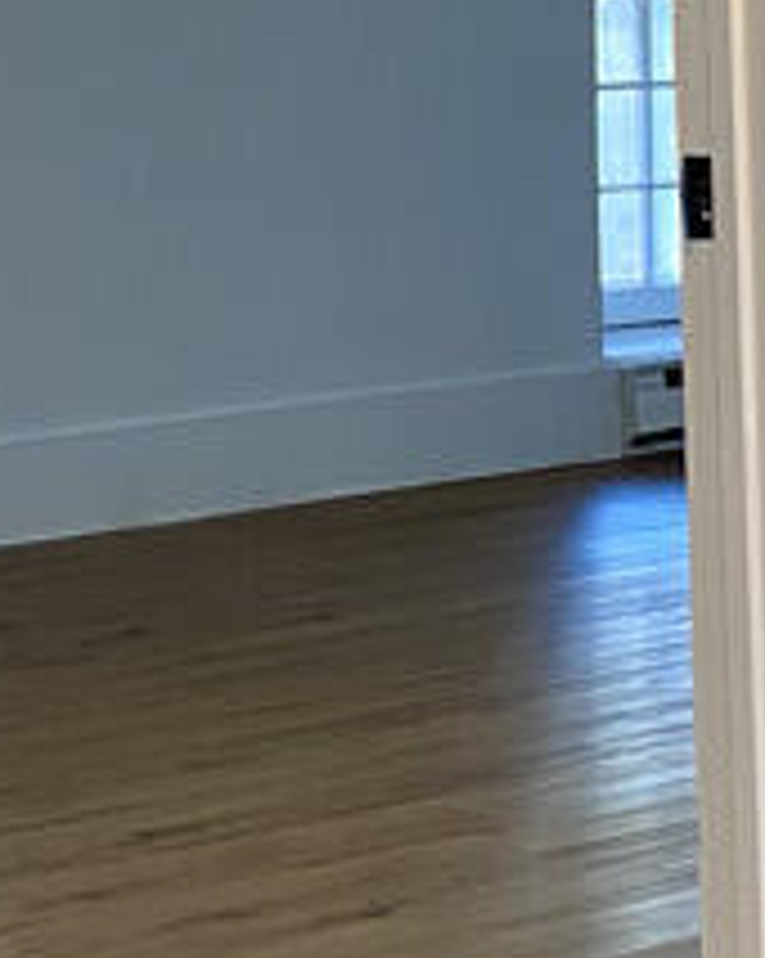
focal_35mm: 122
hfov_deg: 12.6
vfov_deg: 15.2
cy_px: -198
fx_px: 3458
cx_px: 585
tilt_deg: +1.6
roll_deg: +1.0
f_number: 1.8
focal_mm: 4.25
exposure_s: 1/60
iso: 100
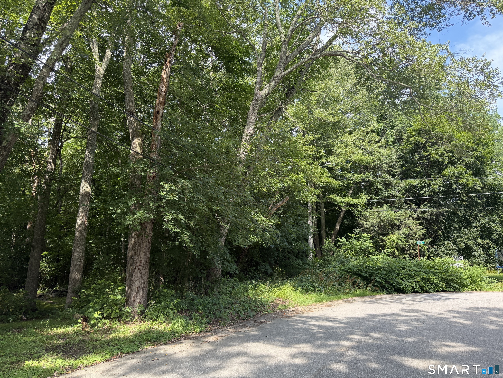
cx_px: 252
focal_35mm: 24
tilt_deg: +12.7
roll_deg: -1.2
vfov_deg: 56.8
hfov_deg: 71.6
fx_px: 349
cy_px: 189
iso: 100
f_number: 1.78
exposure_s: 1/555
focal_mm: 6.76
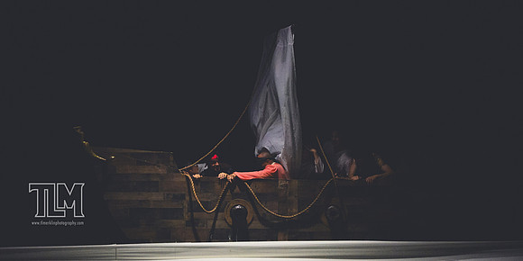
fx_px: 2698
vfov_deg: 5.5
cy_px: 186
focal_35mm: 200
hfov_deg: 11.1
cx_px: 279
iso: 12800
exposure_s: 1/100
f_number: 2.8
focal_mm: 116
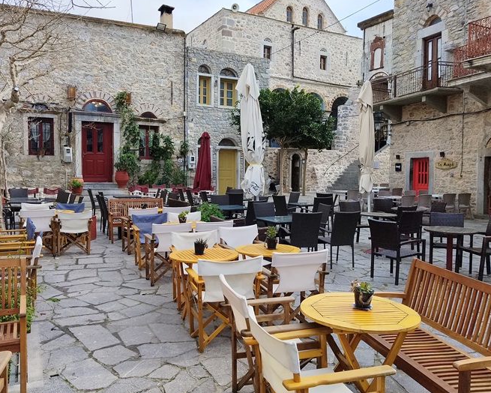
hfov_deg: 57.2
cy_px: 193
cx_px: 235
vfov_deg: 47.1
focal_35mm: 31
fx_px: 450
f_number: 1.9
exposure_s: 1/613
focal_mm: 6.24
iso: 100
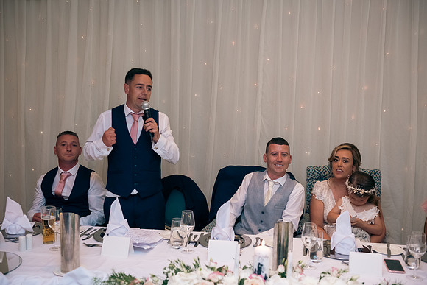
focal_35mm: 45
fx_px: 534
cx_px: 214
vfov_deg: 29.9
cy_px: 142
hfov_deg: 43.6
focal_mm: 45
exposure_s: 1/160
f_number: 3.5
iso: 800
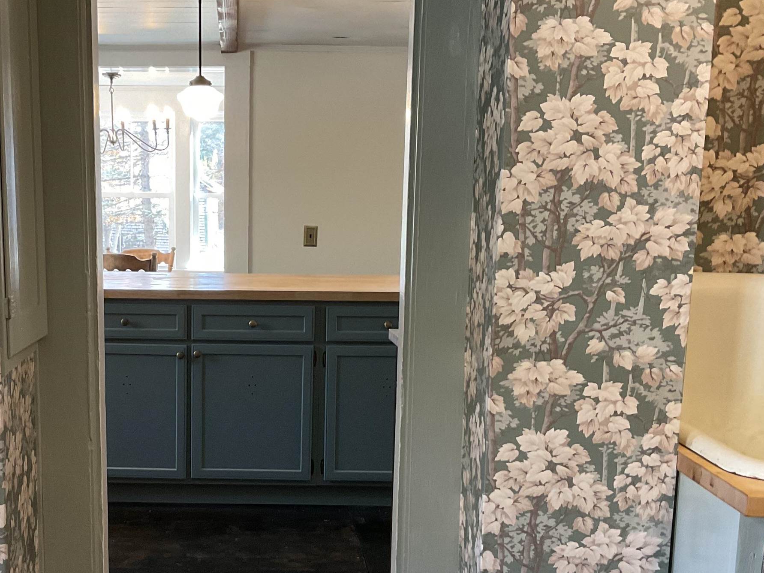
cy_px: 396
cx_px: 253
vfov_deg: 28.8
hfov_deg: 37.8
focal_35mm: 50
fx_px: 1103
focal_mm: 3
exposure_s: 1/60
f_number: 1.8
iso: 125
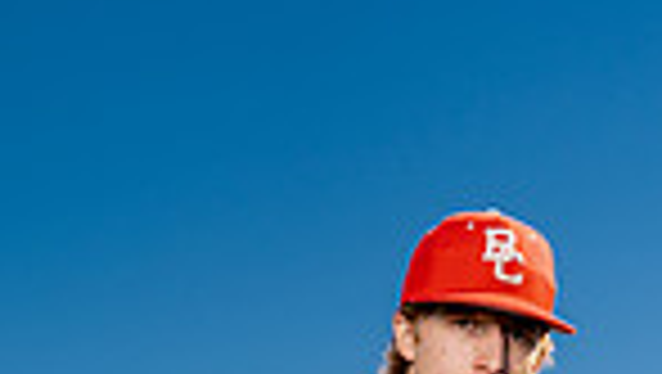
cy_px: 978
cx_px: 383
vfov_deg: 7.8
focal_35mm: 141
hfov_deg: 15.2
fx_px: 2477
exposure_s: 1/250
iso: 100
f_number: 8
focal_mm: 44
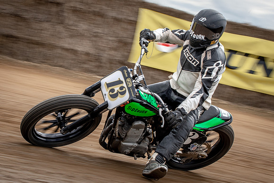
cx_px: 108
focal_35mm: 161
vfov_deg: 8.5
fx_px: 1223
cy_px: 60
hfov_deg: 12.8
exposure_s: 1/160
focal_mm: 66
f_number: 10
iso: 200
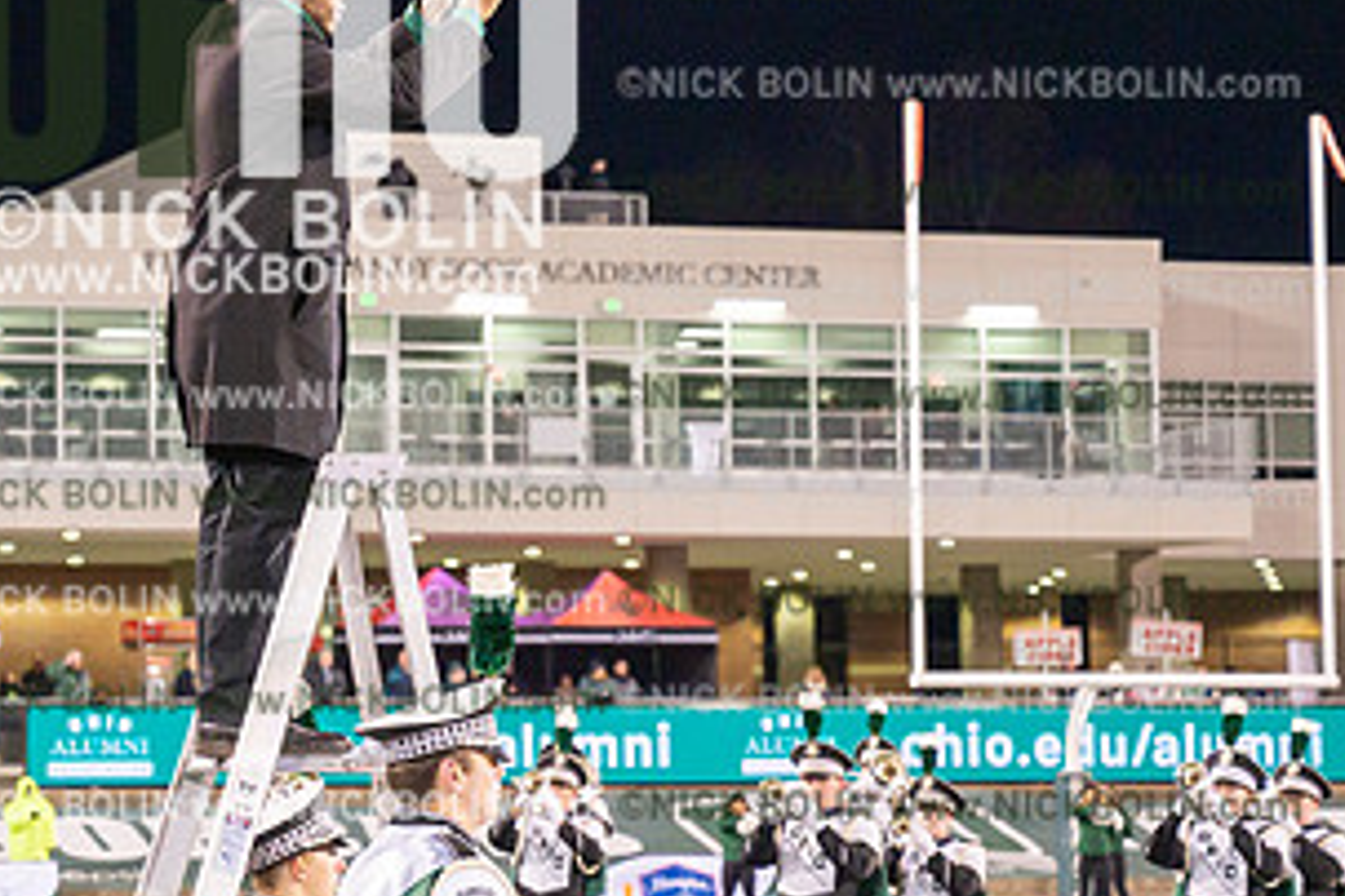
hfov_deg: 15.2
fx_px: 5006
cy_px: 84
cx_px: 262
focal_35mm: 134
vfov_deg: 10.2
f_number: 4.5
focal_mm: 70
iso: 5000
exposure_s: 1/640
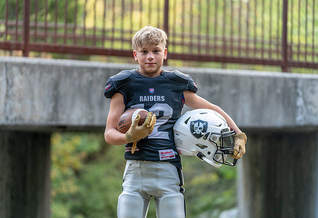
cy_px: 103
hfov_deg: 15.2
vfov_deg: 10.5
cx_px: 145
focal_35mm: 134
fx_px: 1192
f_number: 2.8
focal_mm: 124
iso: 500
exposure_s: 1/320
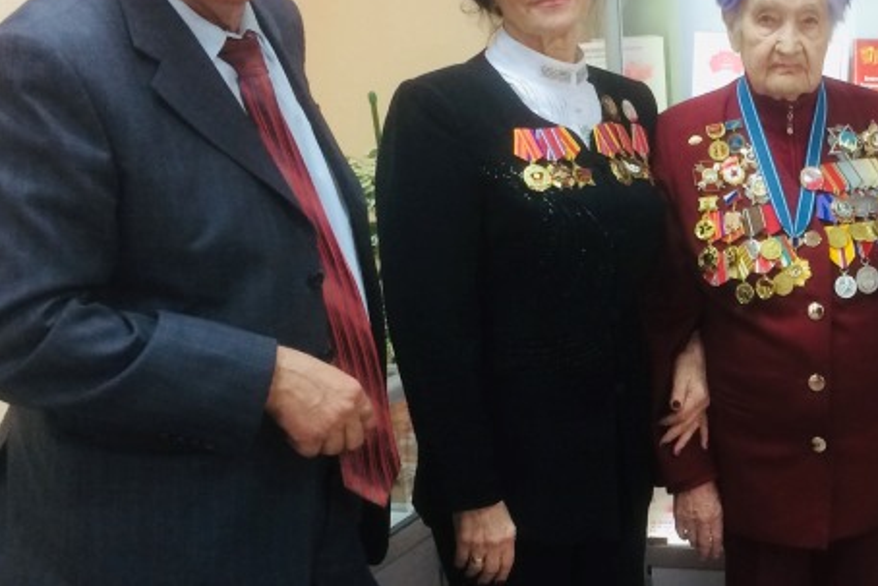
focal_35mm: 68
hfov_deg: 27.5
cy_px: 402
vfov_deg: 20.0
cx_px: 926
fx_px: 1659
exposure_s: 1/33
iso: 125
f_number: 2.2
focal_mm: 4.15
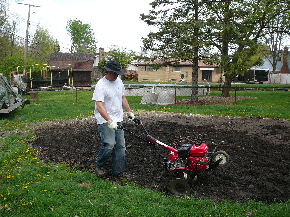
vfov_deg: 40.7
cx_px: 145
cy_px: 108
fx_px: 293
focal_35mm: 35
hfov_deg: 52.6
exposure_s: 1/400
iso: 80
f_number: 2.8
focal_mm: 5.2
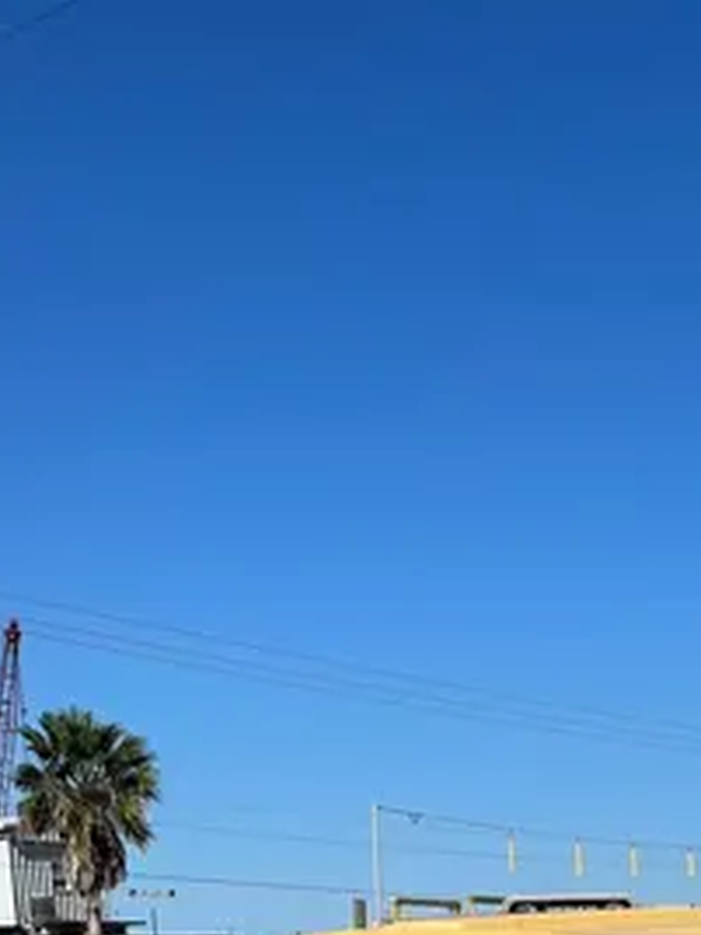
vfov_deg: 23.6
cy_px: 1275
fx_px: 1917
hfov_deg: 19.0
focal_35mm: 71
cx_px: 938
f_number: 1.6
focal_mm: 4.2
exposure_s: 1/8403
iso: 50
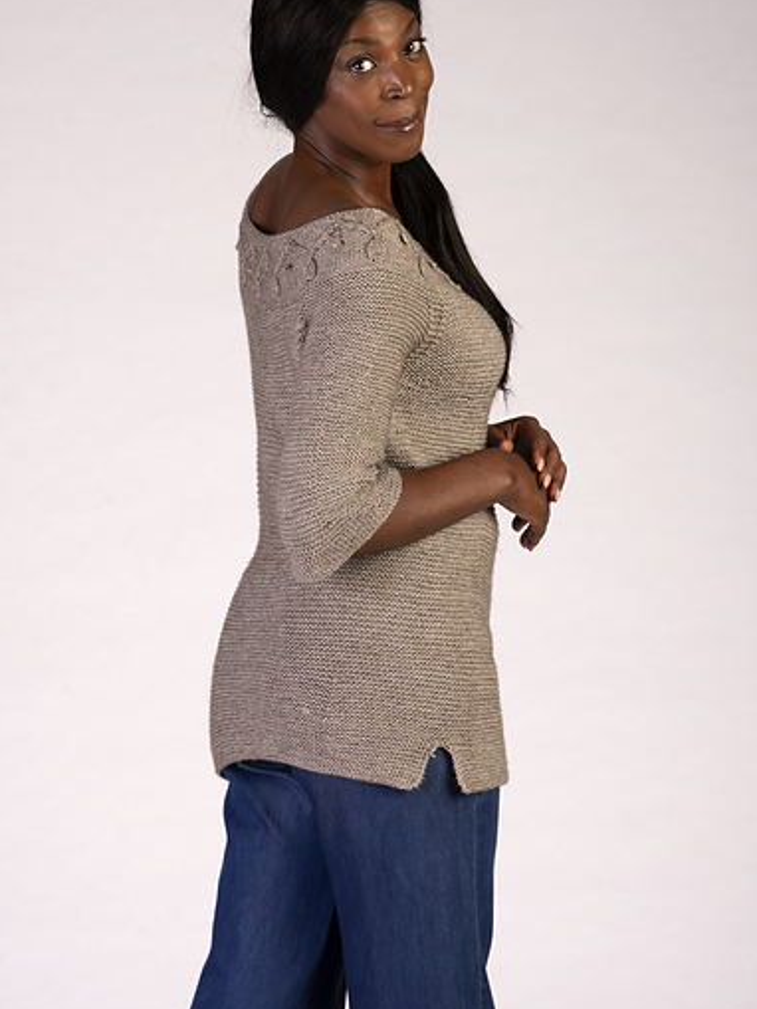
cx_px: 403
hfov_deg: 9.5
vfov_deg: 12.7
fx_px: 4547
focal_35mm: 156
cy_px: 398
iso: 200
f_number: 13
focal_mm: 86
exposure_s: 1/200
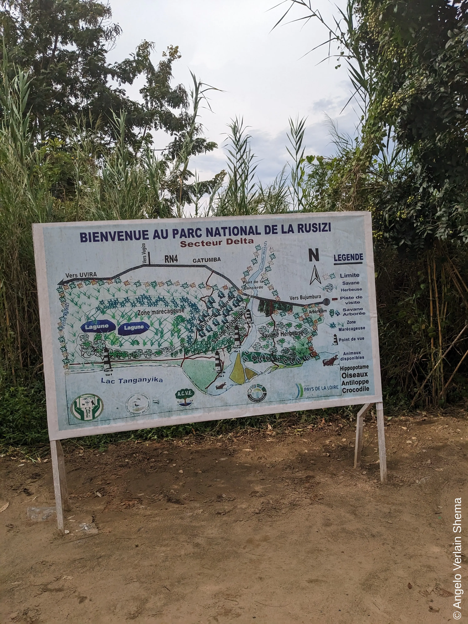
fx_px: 487
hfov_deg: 51.4
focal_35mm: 27
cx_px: 234
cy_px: 312
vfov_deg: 65.3
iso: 74
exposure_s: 1/4673
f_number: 1.73
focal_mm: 4.38
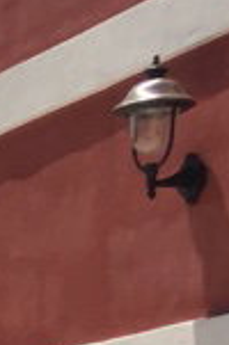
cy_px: 759
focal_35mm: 205
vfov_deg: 9.2
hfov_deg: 5.4
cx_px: -852
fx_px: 1965
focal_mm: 4.15
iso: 32
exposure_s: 1/4950
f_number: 2.2
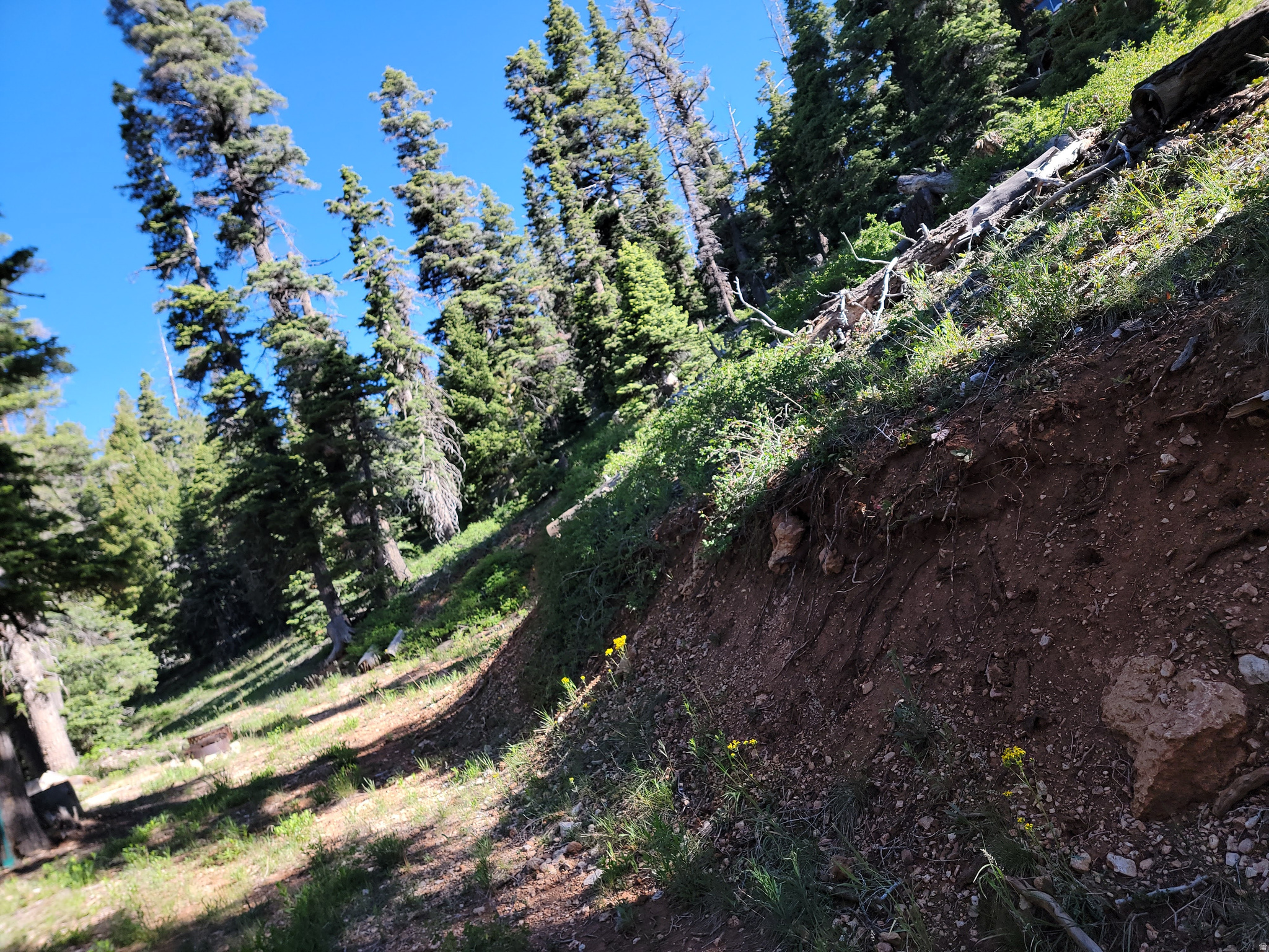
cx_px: 634
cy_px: 476
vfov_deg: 56.8
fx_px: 880
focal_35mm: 24
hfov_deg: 71.6
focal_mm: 6.7
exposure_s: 1/229
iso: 16
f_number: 1.8
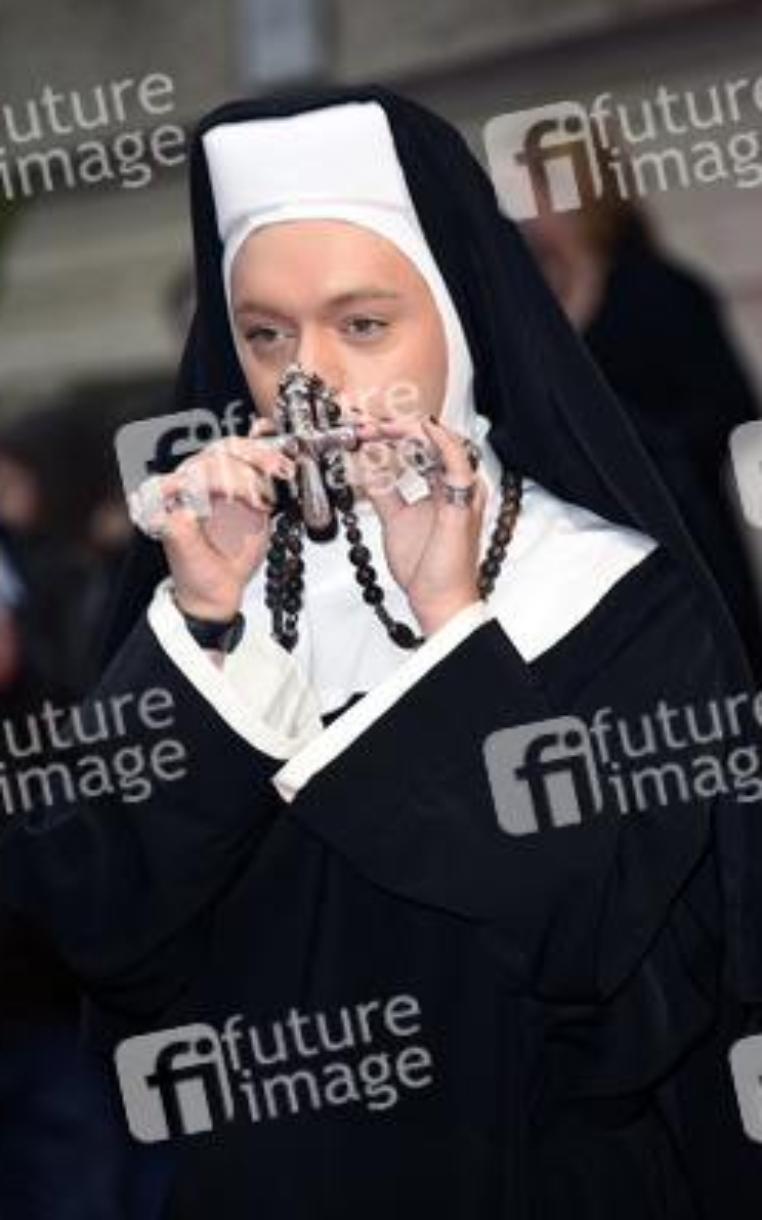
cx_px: 363
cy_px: 608
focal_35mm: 308
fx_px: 10238
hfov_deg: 4.3
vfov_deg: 6.8
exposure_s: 1/200
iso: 640
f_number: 5.6
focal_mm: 300
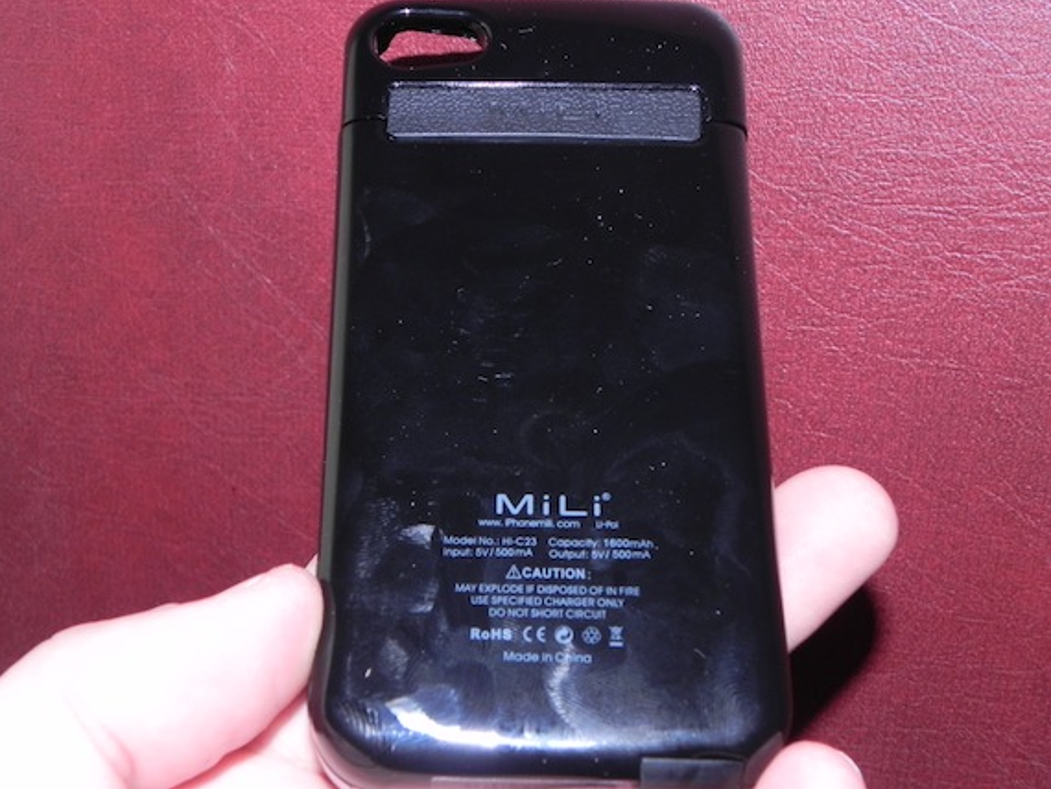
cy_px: 390
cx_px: 518
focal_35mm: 59
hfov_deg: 32.7
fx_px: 1792
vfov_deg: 24.8
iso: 160
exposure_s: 1/125
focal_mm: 10.3
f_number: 4
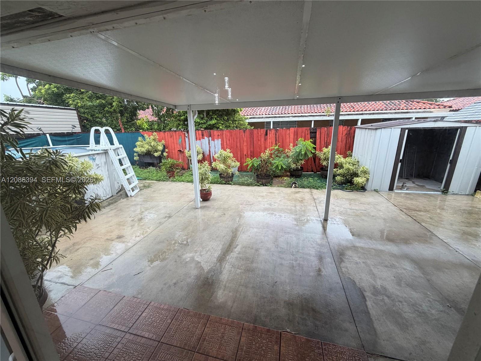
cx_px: 240
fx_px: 195
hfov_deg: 102.1
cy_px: 180
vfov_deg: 85.7
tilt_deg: -16.0
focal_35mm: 14
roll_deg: +2.3
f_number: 2.2
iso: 160
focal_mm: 2.22
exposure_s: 1/120
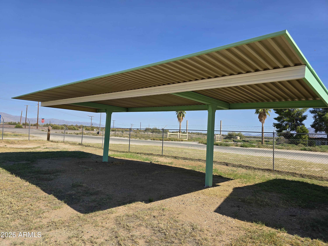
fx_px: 218
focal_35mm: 23
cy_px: 123
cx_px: 164
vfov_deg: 58.9
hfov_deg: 73.9
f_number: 1.7
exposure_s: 1/799
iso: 12
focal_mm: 6.3
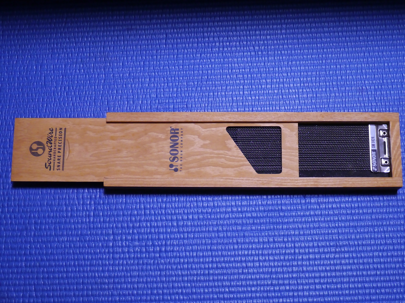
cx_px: 202
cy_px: 152
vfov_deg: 26.1
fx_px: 655
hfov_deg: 34.3
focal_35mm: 56
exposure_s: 1/60
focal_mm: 14
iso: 640
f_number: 2.5
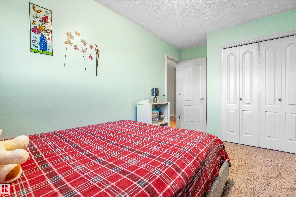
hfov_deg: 95.0
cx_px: 148
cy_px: 98
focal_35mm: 16
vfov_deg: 72.1
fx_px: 136
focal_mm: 11
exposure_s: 1/1.43
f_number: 9.5
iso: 200
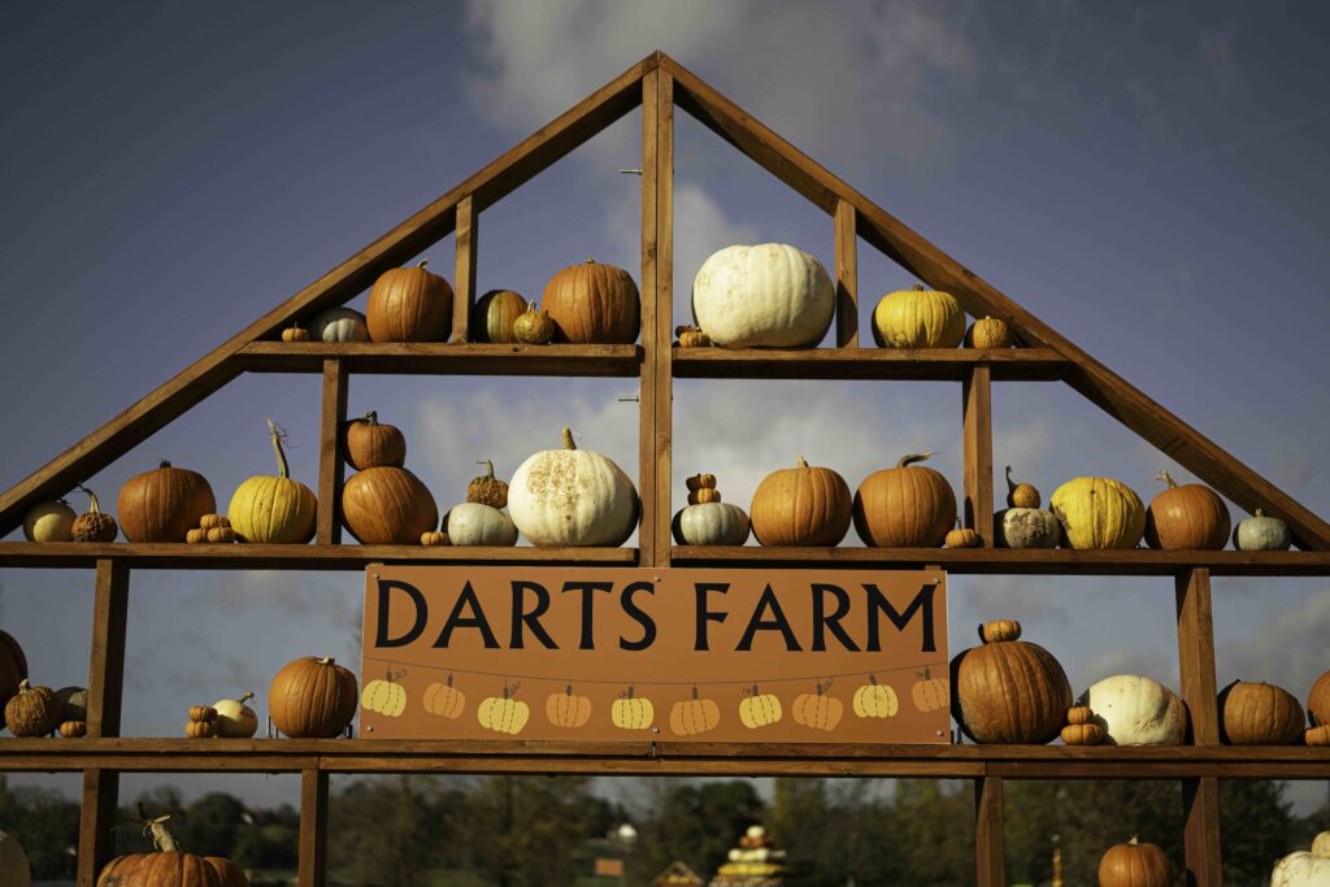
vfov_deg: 27.0
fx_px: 1847
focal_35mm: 50
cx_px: 665
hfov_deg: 39.6
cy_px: 444
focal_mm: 50
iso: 200
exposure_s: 1/16000
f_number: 1.8
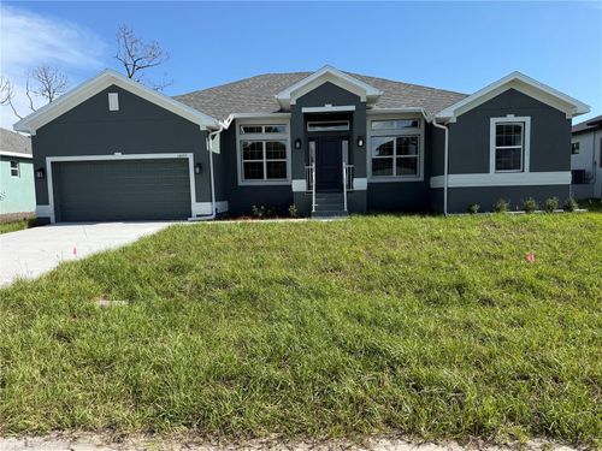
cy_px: 226
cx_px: 301
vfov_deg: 56.8
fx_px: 417
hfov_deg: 71.6
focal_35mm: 24
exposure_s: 1/3279
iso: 80
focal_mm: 6.76
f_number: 1.78
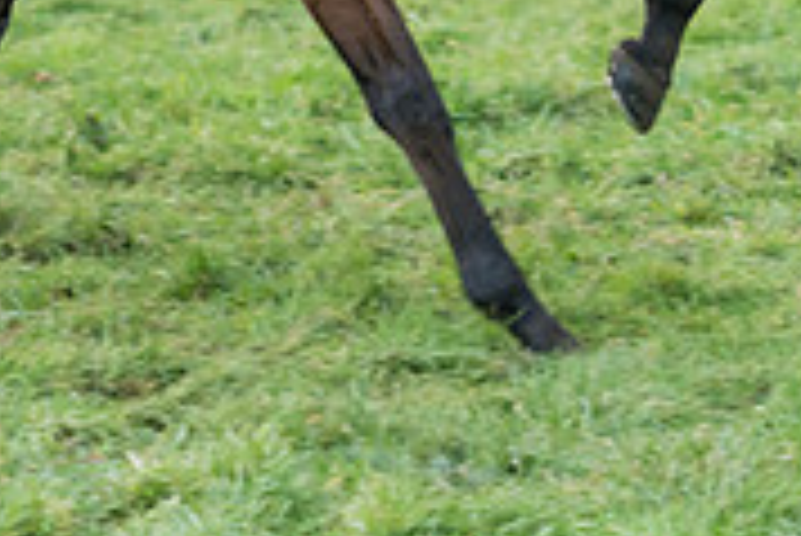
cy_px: -344
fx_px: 7126
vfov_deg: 4.3
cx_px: -346
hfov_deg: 6.4
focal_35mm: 320
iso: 800
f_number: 2.8
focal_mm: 70
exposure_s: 1/1000
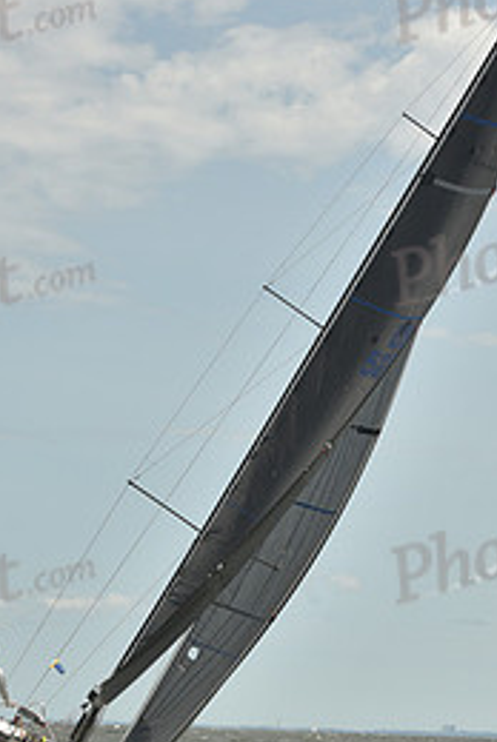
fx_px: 3222
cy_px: 422
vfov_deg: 13.1
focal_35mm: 156
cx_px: 244
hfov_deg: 8.8
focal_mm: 70
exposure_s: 1/800
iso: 250
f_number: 10
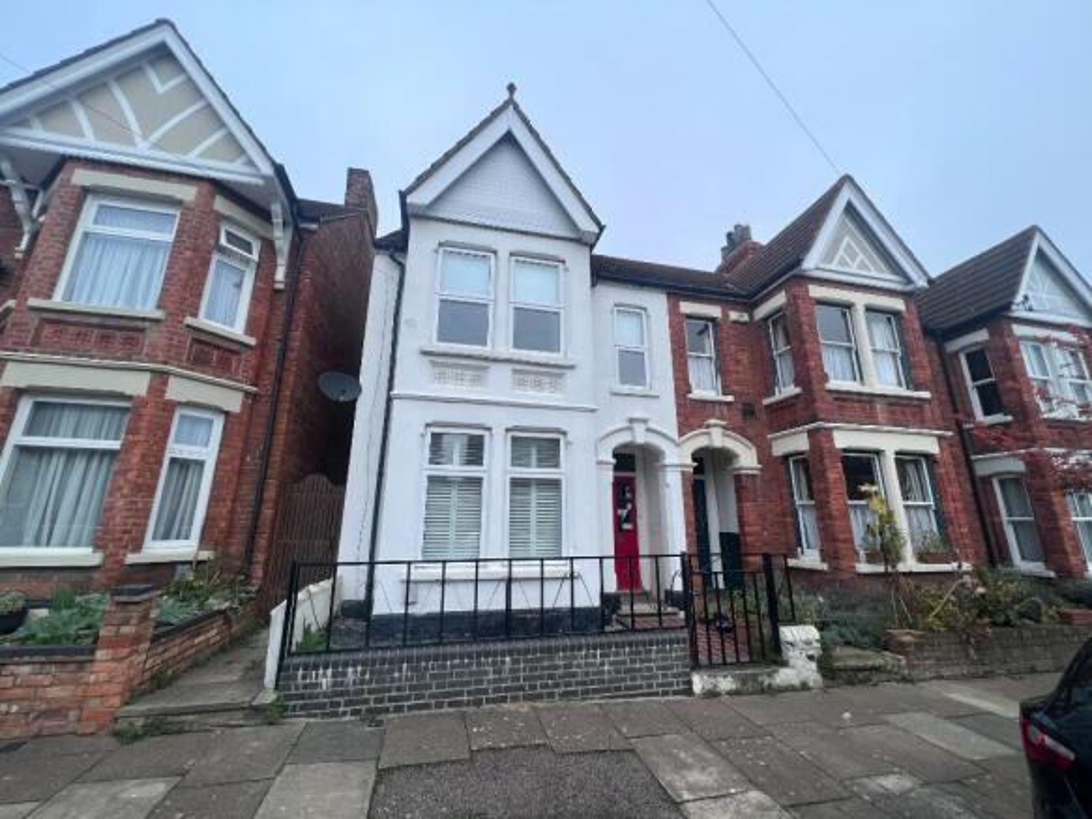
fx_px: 410
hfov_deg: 106.2
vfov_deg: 89.9
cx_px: 546
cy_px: 410
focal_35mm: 13
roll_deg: -0.3
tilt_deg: +15.6
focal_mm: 1.57
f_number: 1.8
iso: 32
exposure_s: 1/677
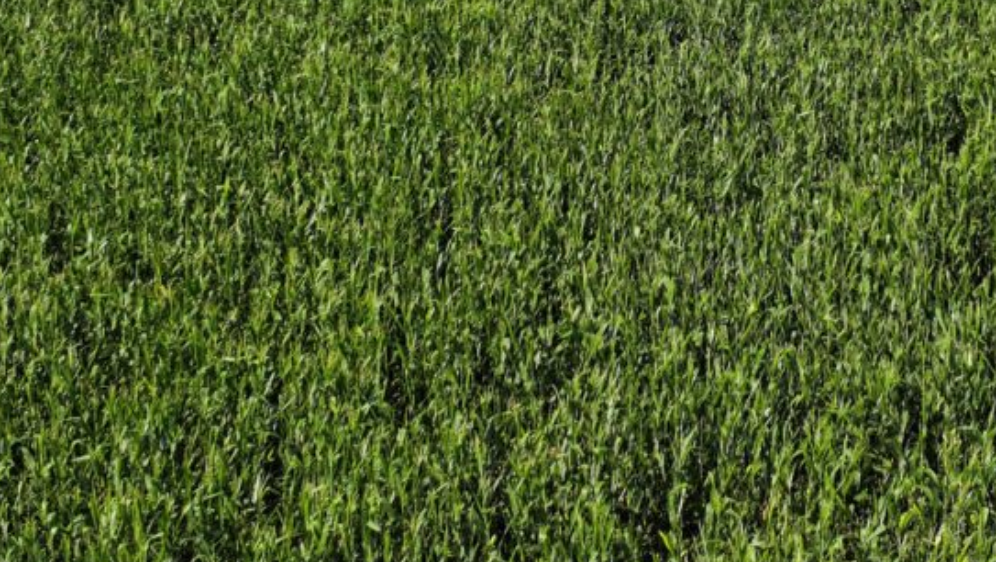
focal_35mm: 77
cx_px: 745
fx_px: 2034
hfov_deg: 27.1
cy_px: -78
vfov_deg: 15.2
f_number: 2.8
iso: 100
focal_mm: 12.29
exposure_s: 1/1250
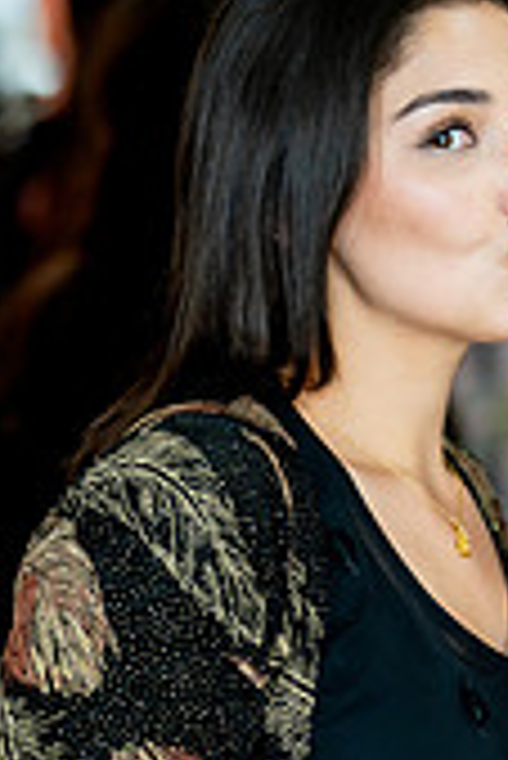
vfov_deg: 8.5
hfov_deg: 5.7
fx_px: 5069
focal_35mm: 240
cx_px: 495
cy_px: 706
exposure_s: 1/200
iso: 800
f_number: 2
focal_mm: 90
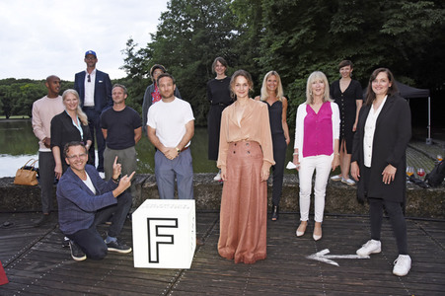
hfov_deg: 73.8
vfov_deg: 53.1
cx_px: 222
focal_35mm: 24
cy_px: 148
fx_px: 296
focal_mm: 24
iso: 1600
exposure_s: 1/100
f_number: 6.3
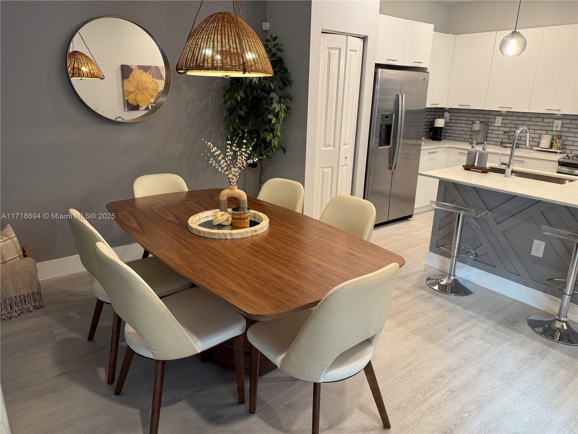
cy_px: 217
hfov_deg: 71.6
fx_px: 401
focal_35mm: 24
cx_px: 289
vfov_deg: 56.8
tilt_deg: -17.1
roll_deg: -1.4
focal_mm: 6.76
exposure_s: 1/60
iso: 125
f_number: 1.78
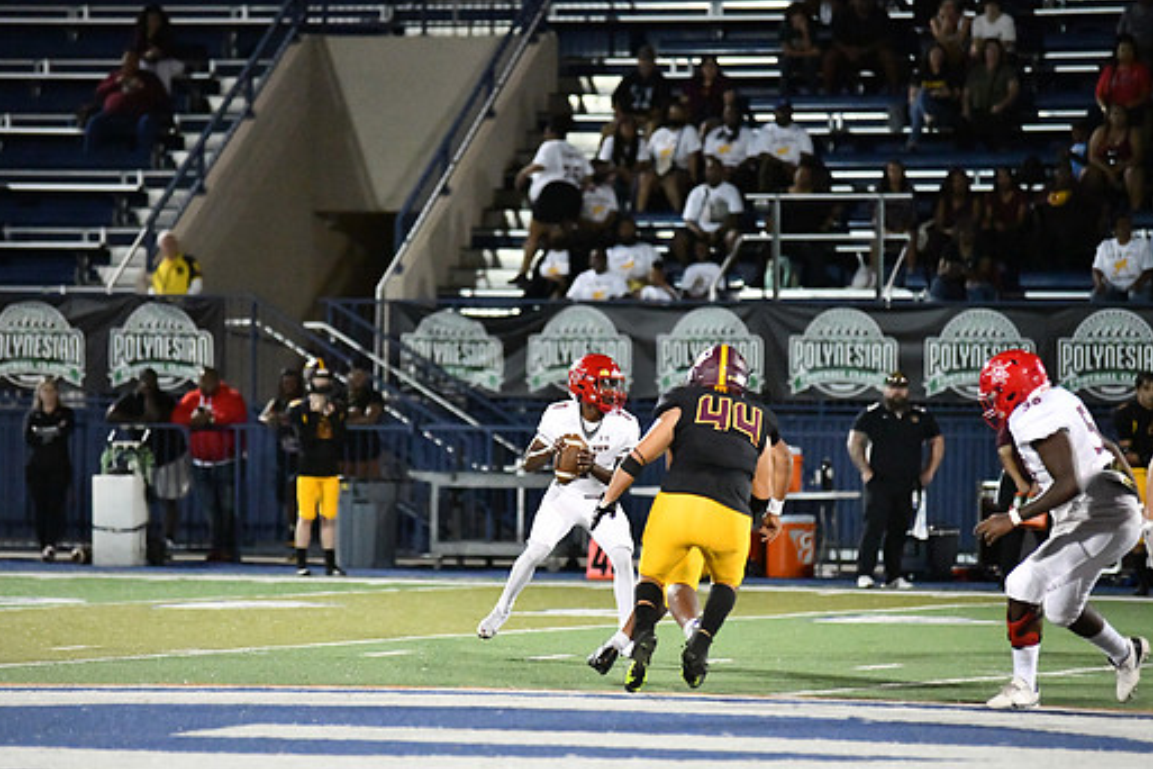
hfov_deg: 9.1
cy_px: 415
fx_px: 7238
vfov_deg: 6.1
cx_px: 548
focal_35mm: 226
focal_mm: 200
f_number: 2.8
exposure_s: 1/3200
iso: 18000
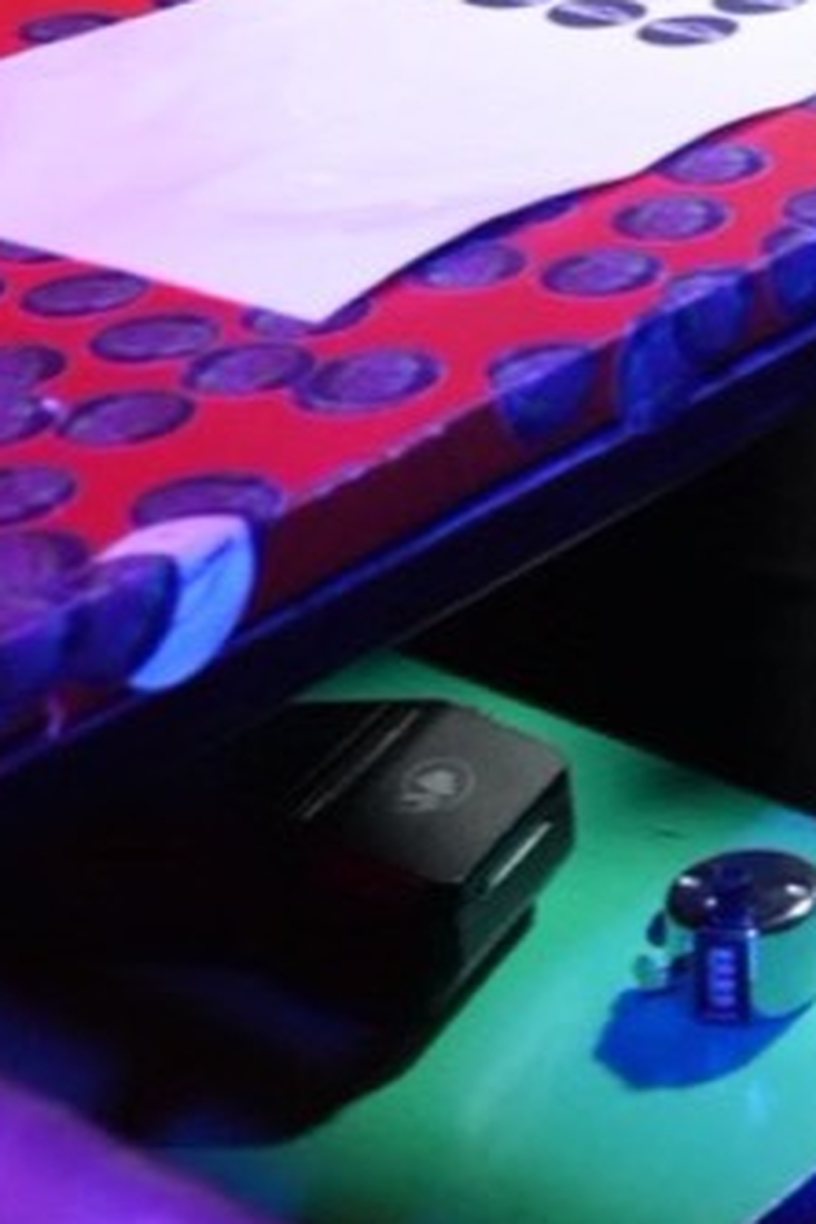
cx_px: 1296
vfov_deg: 17.5
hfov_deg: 12.7
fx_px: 3434
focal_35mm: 101
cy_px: -757
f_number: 4
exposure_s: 1/25
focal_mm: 24
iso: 12800
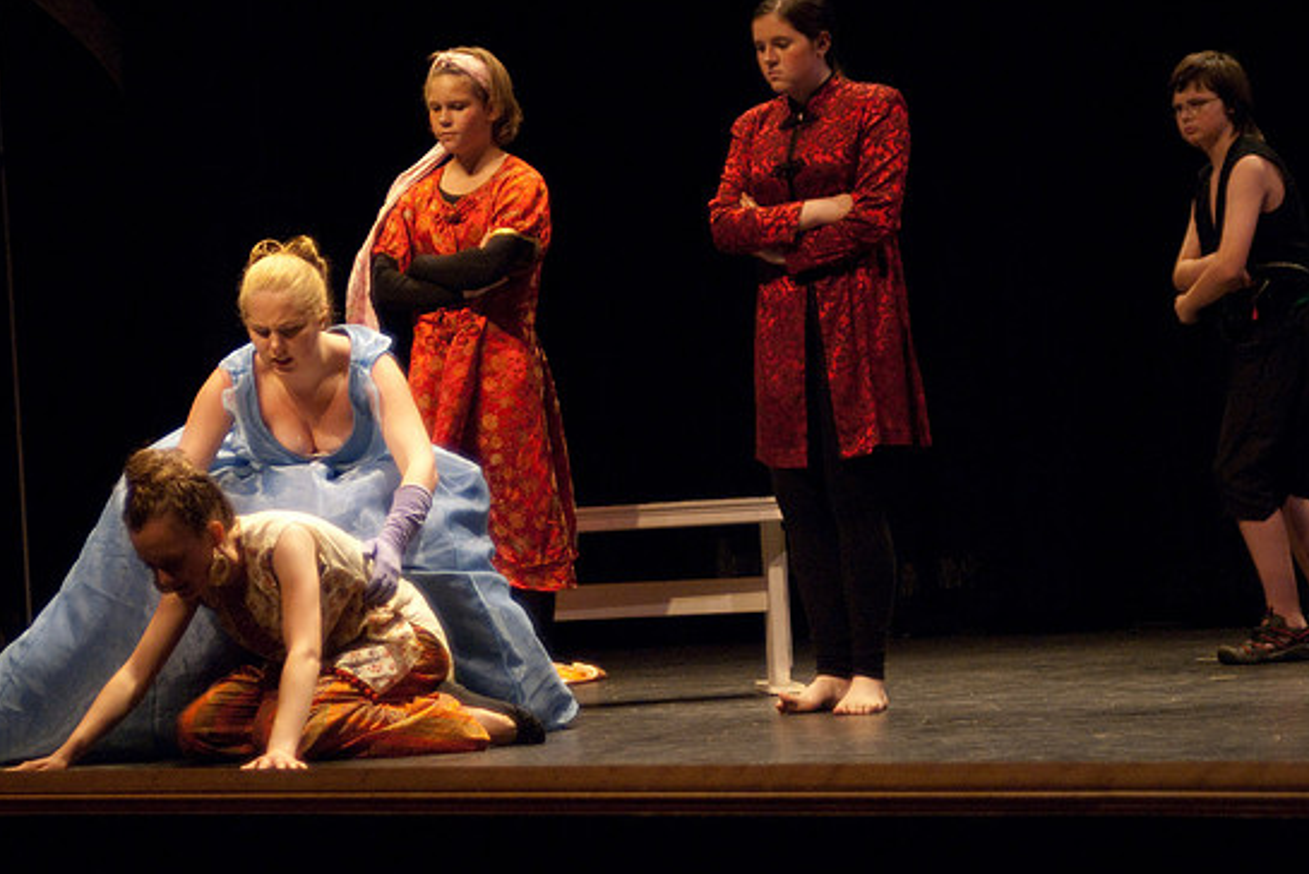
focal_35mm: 99
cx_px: 648
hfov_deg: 20.6
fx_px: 3602
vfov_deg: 13.8
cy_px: 459
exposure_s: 1/200
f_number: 2.8
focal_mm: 62
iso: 1250
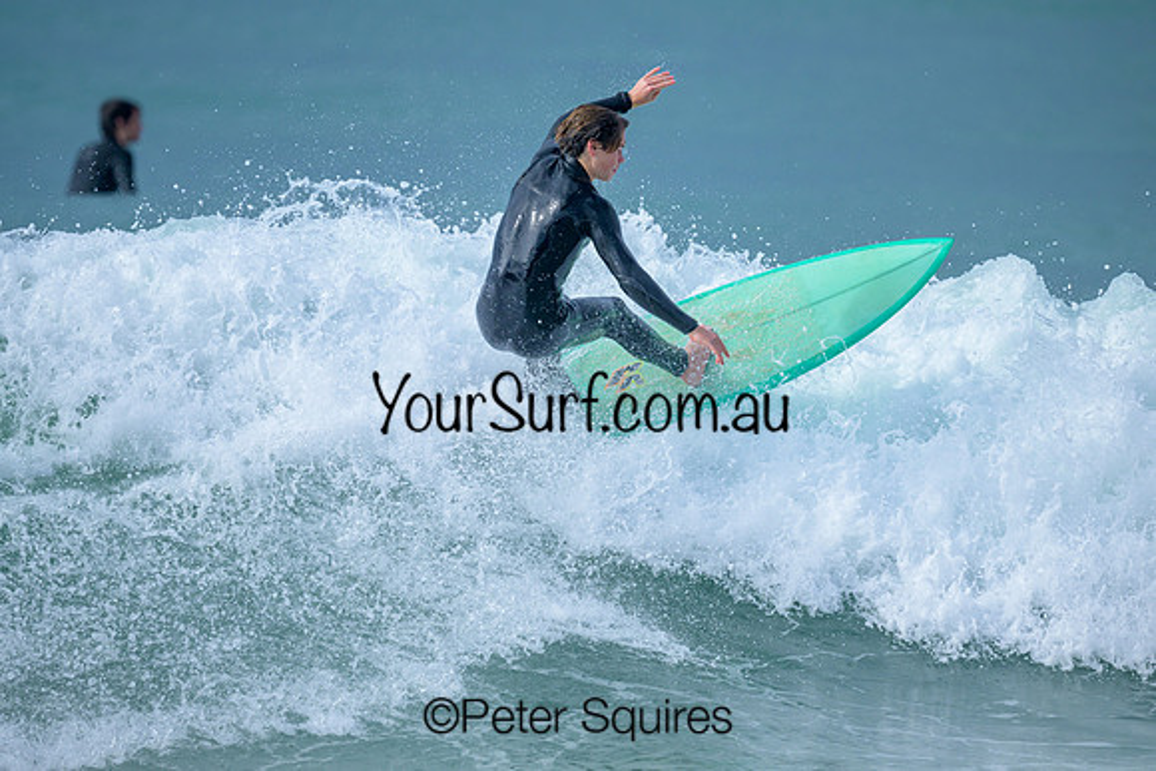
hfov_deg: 2.3
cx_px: 522
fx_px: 28197
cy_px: 348
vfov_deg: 1.6
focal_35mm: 878
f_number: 6.3
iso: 280
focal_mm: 800
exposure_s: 1/2000
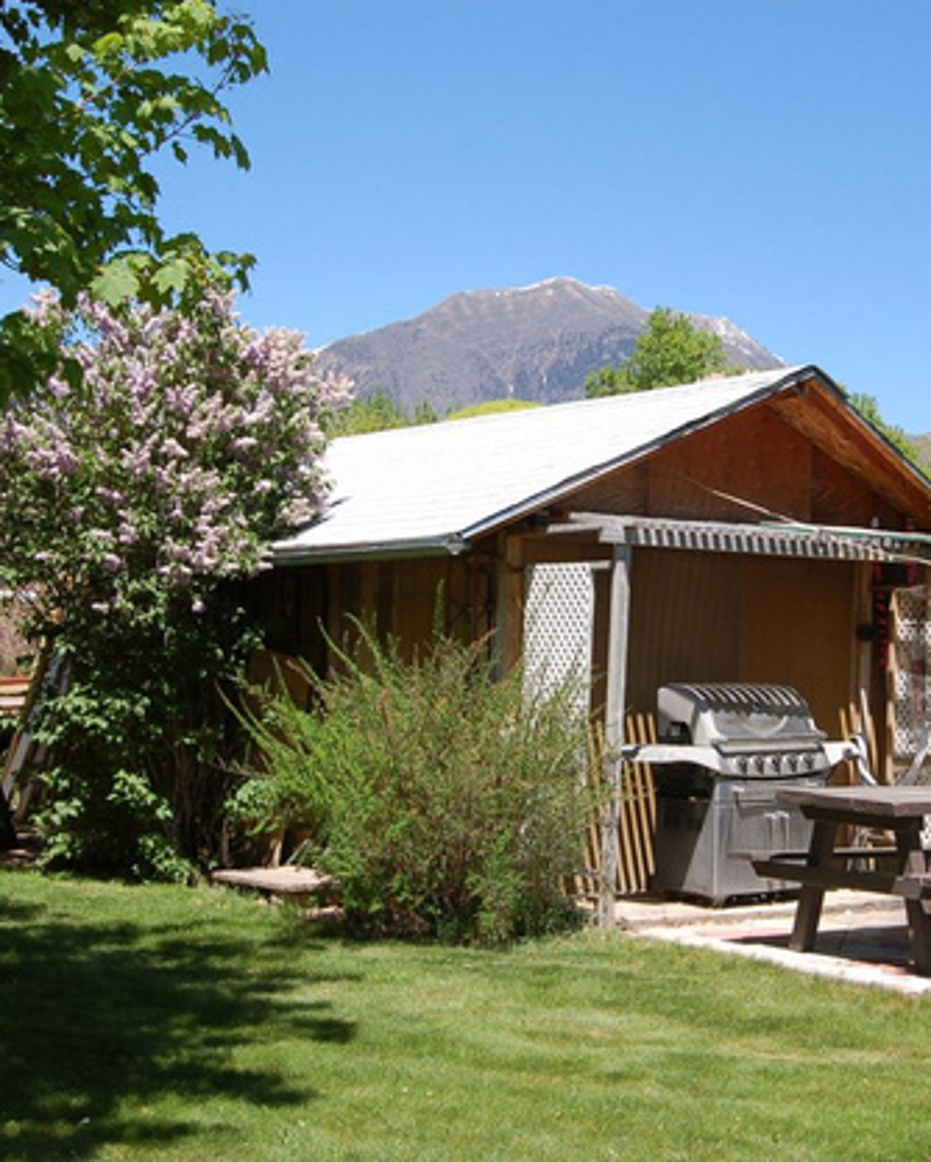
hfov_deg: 26.8
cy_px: 580
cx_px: 691
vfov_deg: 33.6
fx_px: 1927
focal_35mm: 56
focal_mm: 26
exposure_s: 1/250
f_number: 8
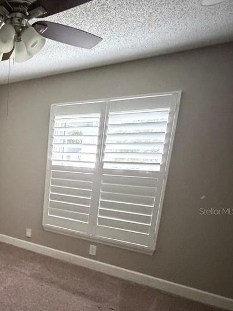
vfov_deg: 58.4
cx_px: -11
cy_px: 211
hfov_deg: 39.8
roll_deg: -2.4
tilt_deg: -11.9
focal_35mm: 30
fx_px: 269
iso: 1250
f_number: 2.2
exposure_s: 1/52
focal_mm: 2.22
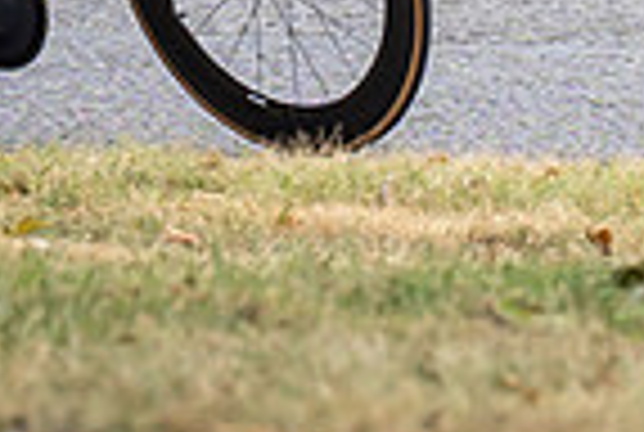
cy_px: -305
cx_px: -83
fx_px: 19737
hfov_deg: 1.9
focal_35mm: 1101
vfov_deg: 1.3
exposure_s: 1/1000
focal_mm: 129
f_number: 4
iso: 400
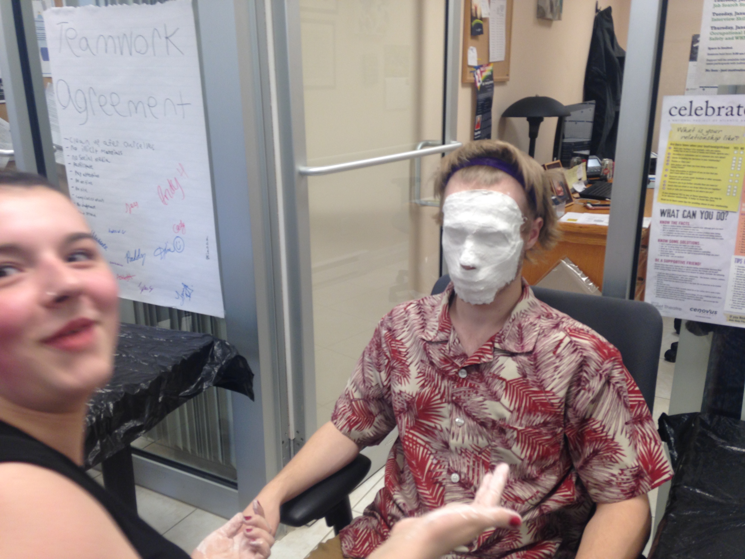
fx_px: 710
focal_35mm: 33
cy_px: 280
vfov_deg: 42.9
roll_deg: +1.2
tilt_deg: -17.6
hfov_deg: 55.4
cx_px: 372
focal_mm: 4.12
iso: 50
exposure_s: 1/24
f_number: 2.4
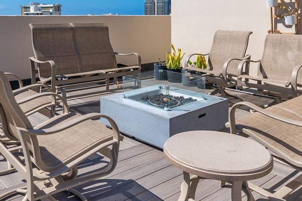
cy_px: 34
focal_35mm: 37
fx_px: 310
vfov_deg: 34.6
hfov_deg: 51.2
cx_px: 109
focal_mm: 16
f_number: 7.1
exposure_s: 1/400
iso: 100
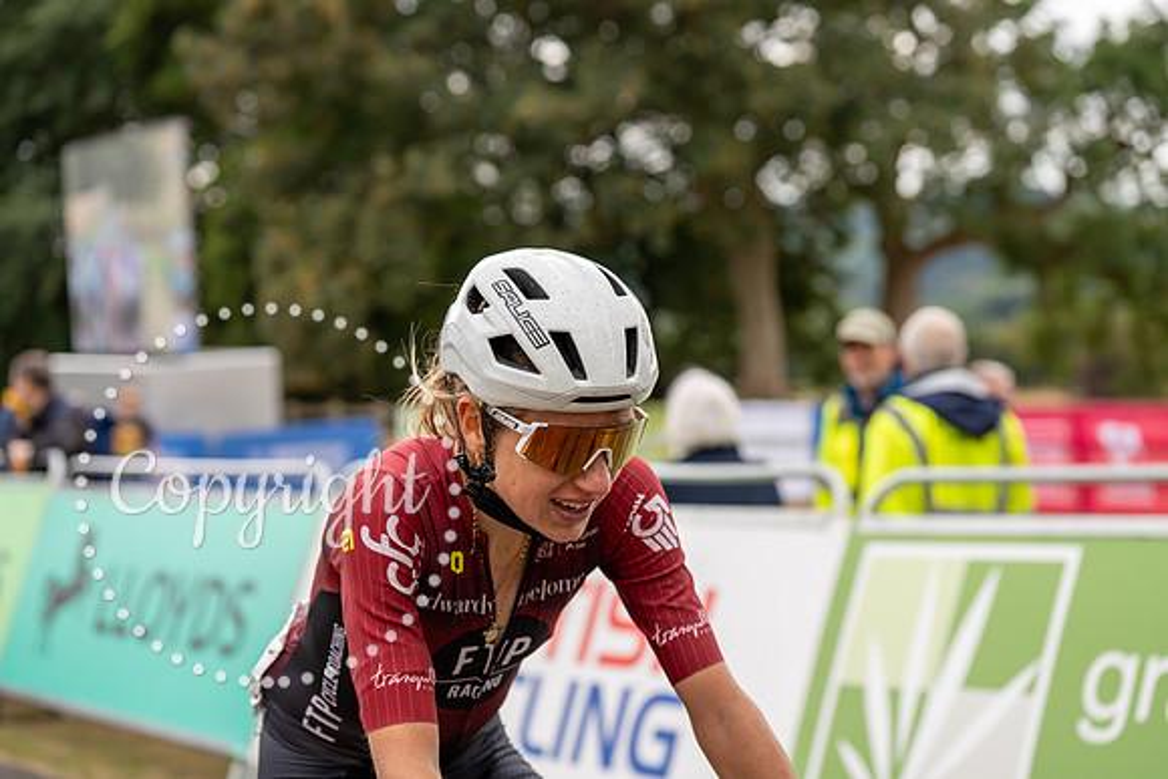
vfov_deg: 19.5
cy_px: 390
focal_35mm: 70
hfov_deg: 28.8
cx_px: 584
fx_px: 2272
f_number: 3.5
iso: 250
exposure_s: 1/1000
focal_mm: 70
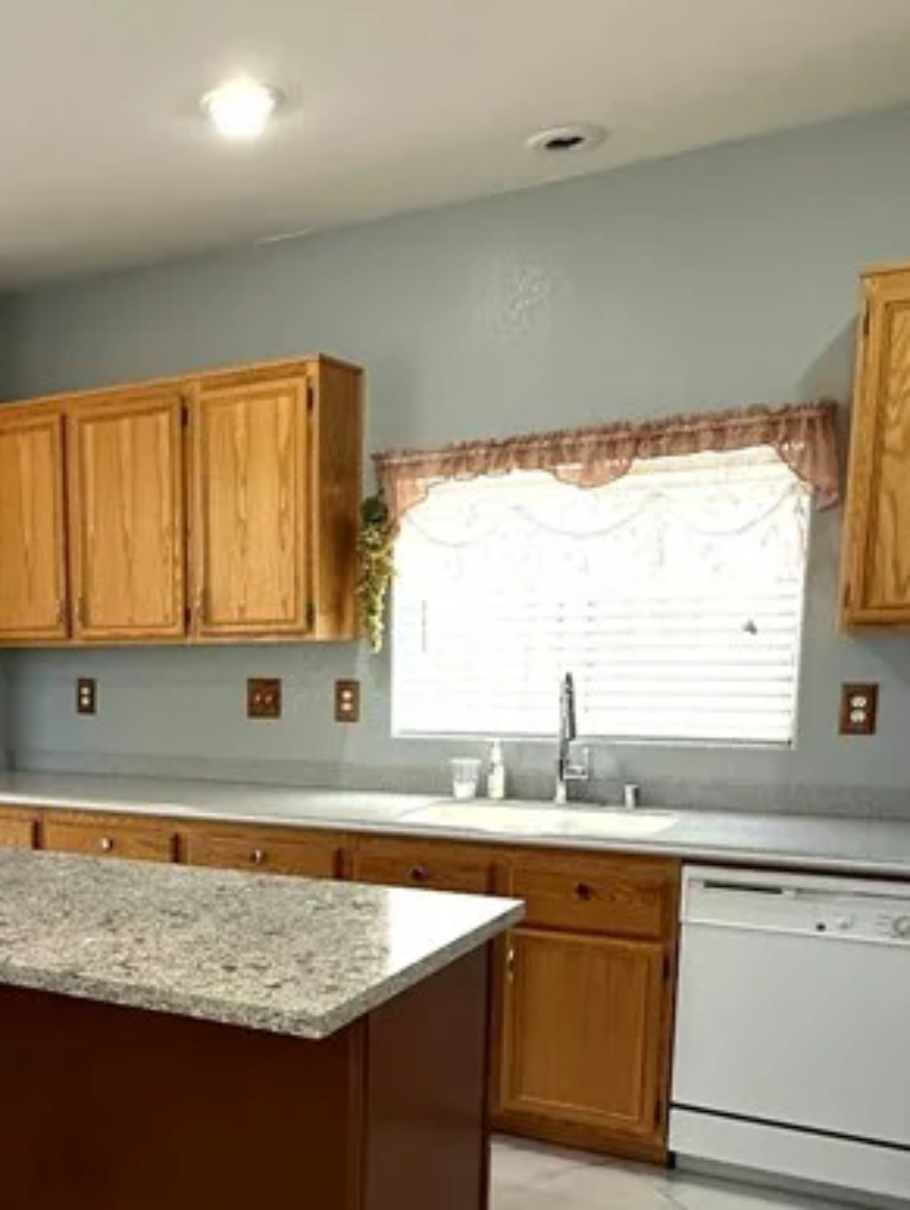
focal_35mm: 37
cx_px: 128
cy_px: 850
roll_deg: +0.6
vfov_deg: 48.8
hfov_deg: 36.8
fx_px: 1295
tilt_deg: -8.7
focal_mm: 2.22
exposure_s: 1/120
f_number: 2.2
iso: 200
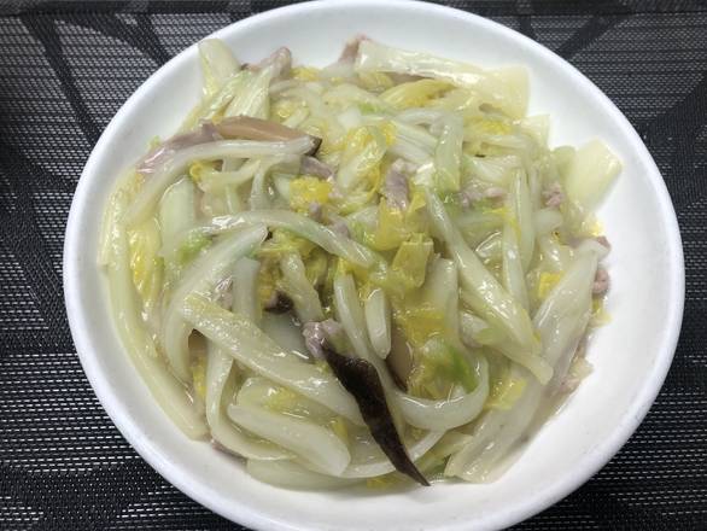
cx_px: 354
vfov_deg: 49.8
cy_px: 266
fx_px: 572
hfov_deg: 63.4
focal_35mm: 28
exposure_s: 1/120
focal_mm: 4
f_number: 1.8
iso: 50
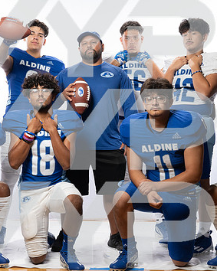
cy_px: 129
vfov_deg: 30.5
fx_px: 498
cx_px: 111
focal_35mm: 62
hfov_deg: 24.6
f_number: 10
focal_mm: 34
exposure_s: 1/250
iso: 1250
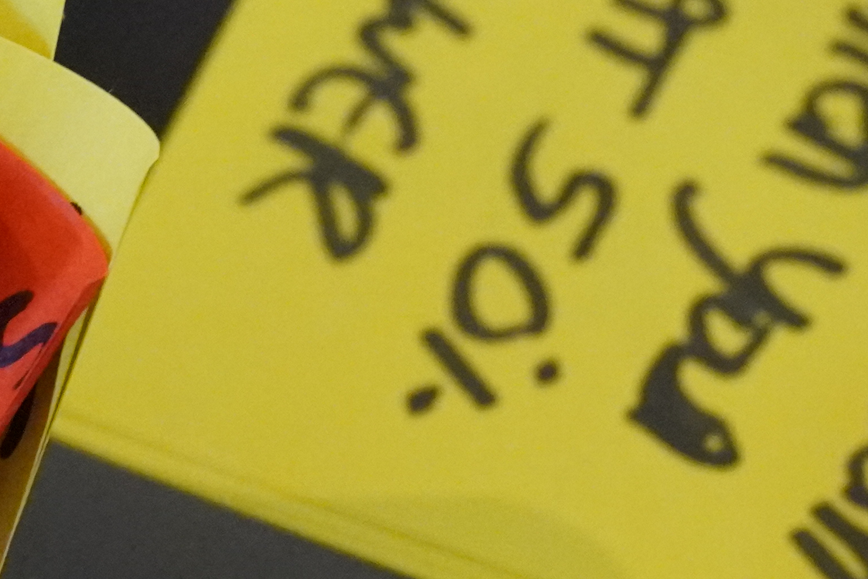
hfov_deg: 10.3
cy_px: -121
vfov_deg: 6.8
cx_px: 332
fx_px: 4822
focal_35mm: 200
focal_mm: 34
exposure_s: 1/60
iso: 6400
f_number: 5
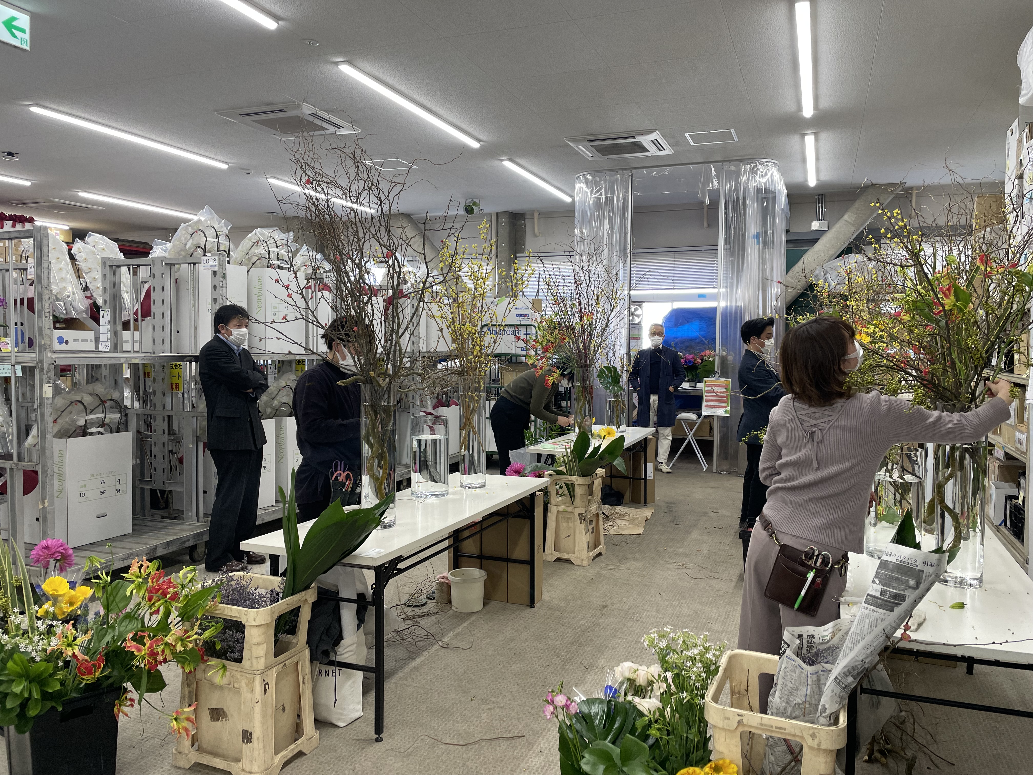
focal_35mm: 26
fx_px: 776
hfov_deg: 67.3
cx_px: 516
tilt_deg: -2.2
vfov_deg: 53.1
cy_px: 388
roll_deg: -0.2
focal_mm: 4.2
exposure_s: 1/100
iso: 80
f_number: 1.6
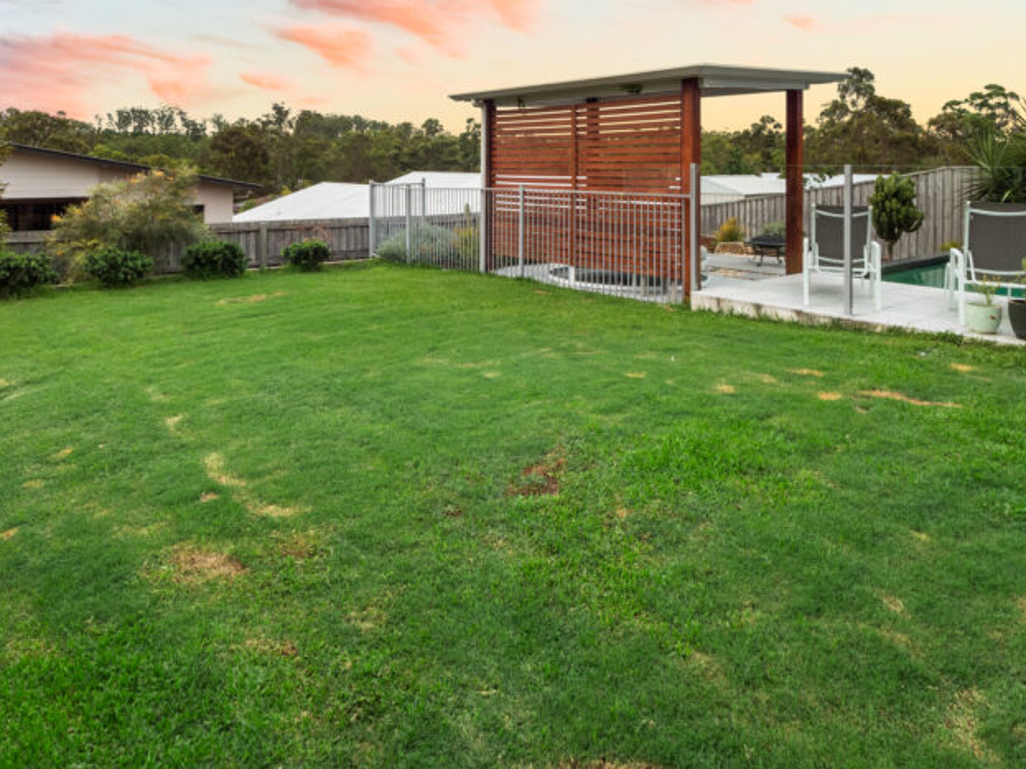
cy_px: 150
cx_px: 476
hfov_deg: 73.8
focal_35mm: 23
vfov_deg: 54.7
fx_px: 682
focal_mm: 7
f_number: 8
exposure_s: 1/4
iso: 400
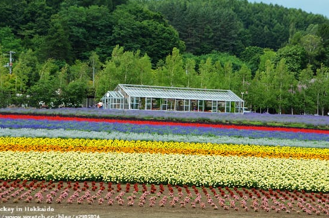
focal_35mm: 72
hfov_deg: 28.1
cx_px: 171
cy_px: 96
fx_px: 656
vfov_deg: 18.8
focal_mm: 42
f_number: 5.6
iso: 800
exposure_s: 1/1600
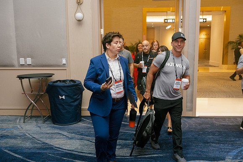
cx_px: 122
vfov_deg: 37.9
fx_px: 236
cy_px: 81
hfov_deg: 54.4
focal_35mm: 35
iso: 1250
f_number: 4
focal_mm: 35
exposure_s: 1/160
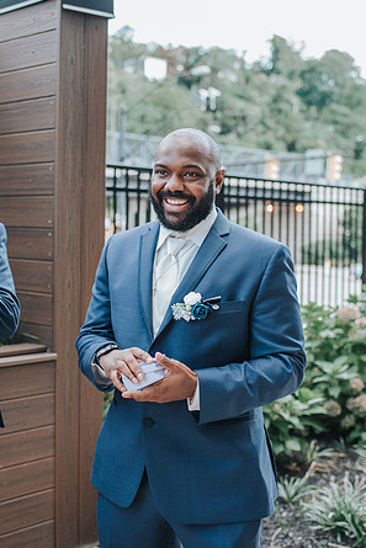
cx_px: 204
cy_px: 272
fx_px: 808
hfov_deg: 25.5
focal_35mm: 53
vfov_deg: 37.5
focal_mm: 35
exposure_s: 1/800
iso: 500
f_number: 2.2
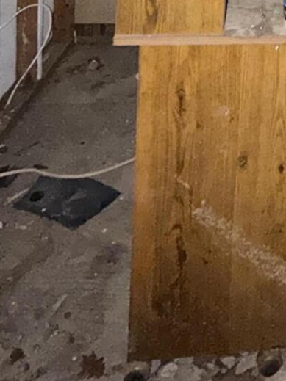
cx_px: 393
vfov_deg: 26.1
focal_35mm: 54
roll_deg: -2.1
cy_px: -189
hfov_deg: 23.2
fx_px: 595
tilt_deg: -3.6
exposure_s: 1/16
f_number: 2.2
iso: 500
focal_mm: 2.22
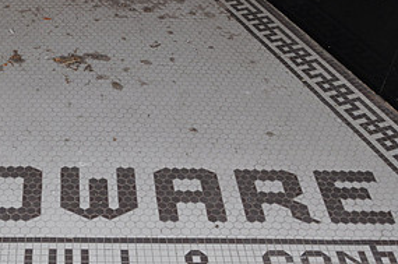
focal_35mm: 55
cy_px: 220
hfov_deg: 34.9
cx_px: 66
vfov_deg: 24.1
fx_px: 607
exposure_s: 1/30
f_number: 5.6
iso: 400
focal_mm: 18
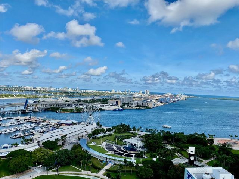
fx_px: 180
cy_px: 90
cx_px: 120
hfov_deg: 67.3
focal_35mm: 26
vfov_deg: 53.1
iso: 32
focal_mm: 4.25
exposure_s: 1/3300
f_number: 1.8
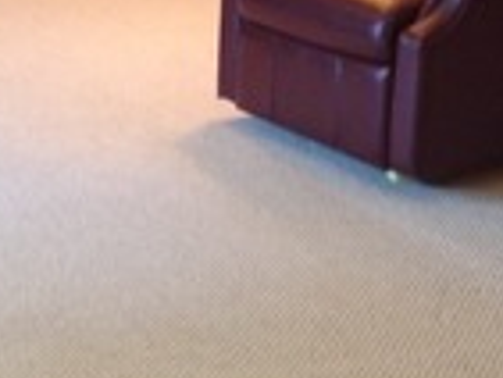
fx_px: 2181
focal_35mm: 150
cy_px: -260
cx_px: 61
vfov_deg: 9.5
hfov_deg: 13.1
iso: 80
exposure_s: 1/20
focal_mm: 4.12
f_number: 2.4
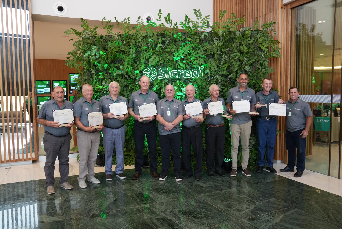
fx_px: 266
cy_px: 114
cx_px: 171
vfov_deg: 46.5
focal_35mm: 28
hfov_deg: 65.4
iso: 1600
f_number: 4.5
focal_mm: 28
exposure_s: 1/160
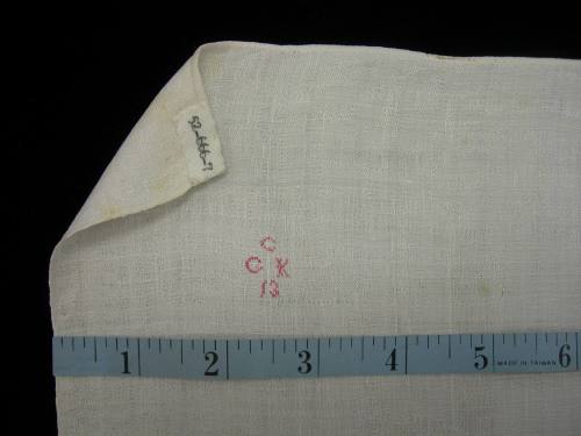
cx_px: 290
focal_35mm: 38
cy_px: 218
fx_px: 638
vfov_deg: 37.7
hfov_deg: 49.0
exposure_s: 1/40.2
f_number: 2.8
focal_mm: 7.8
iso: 50
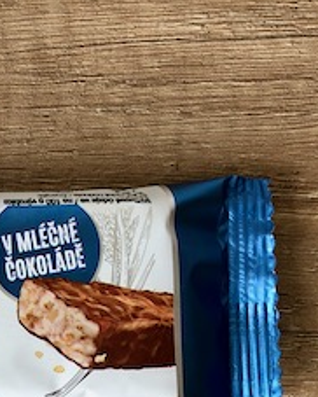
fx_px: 905
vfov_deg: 24.5
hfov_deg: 18.4
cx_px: -107
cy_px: 296
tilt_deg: -88.1
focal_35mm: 77
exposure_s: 1/30
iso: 25
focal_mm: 4
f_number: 1.8
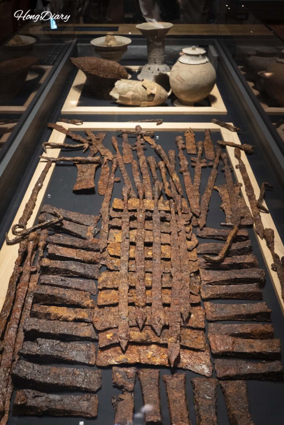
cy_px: 212
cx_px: 142
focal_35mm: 39
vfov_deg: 49.5
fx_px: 461
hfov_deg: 34.2
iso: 6400
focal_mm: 39
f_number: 5
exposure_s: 1/160
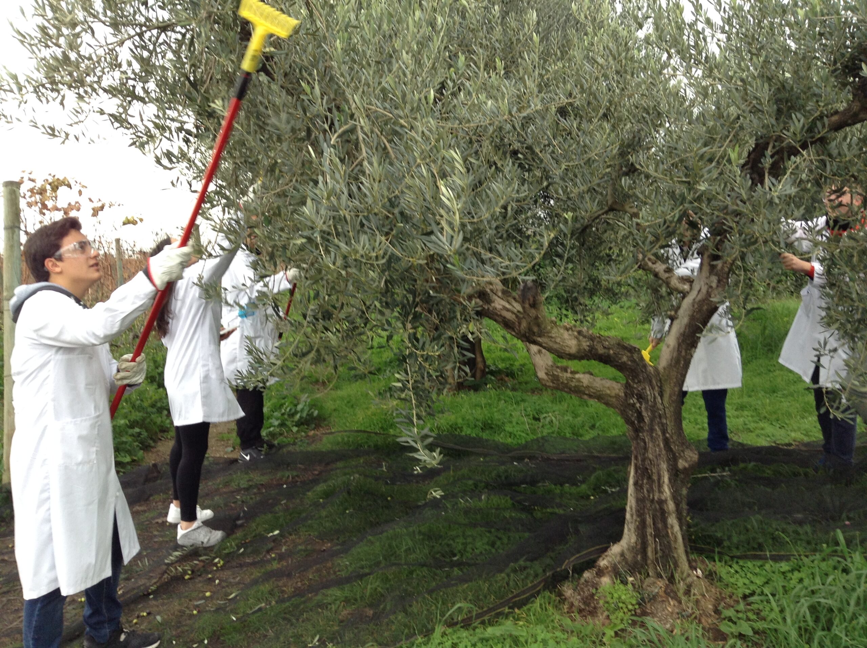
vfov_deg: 42.8
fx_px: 825
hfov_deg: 55.4
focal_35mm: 33
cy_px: 324
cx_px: 434
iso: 32
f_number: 2.4
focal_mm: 3.3
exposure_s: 1/120
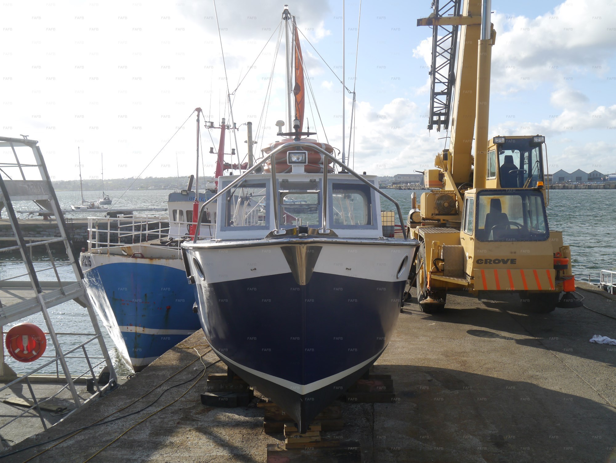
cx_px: 308
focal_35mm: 36
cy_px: 232
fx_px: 641
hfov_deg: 51.3
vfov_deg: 39.7
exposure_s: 1/320
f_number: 7.1
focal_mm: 18
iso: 160
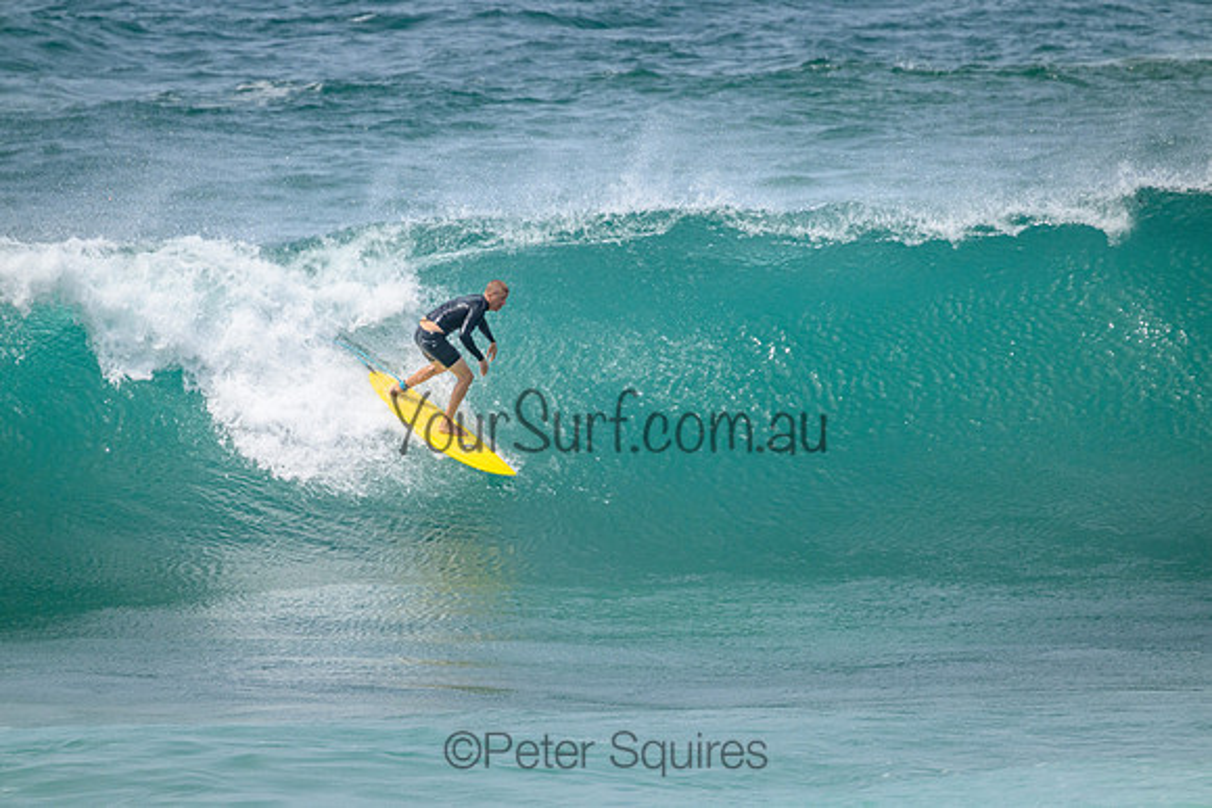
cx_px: 606
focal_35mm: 800
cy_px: 404
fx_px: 26938
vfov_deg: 1.7
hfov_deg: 2.6
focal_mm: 800
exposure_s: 1/2000
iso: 1100
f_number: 11
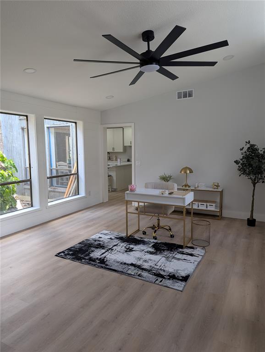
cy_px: 176
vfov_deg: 71.5
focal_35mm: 24
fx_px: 244
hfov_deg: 56.9
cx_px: 132
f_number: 1.85
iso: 41
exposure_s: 1/74.5
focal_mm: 6.81
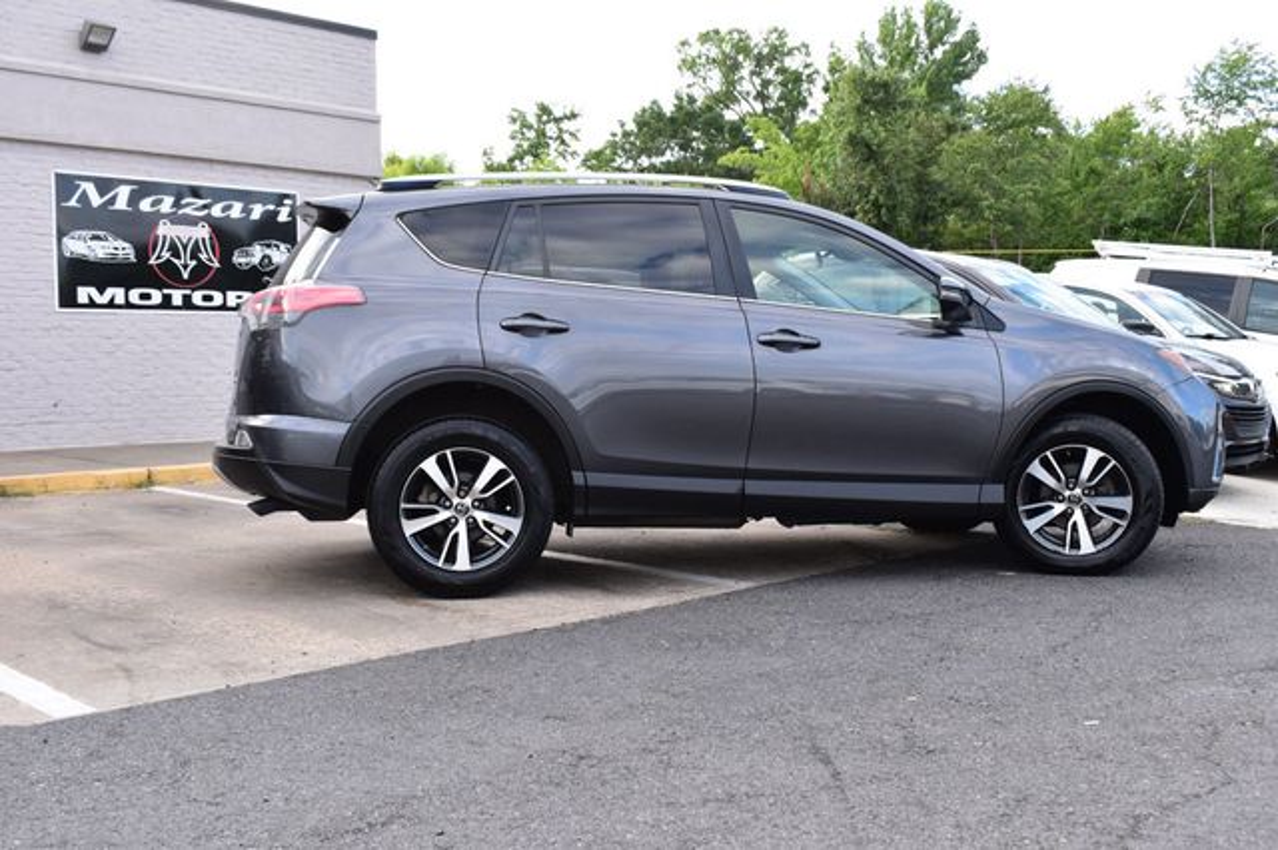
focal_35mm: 36
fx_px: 1277
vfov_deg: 36.8
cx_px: 639
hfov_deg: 53.2
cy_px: 425
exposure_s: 1/125
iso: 400
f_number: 9
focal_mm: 24
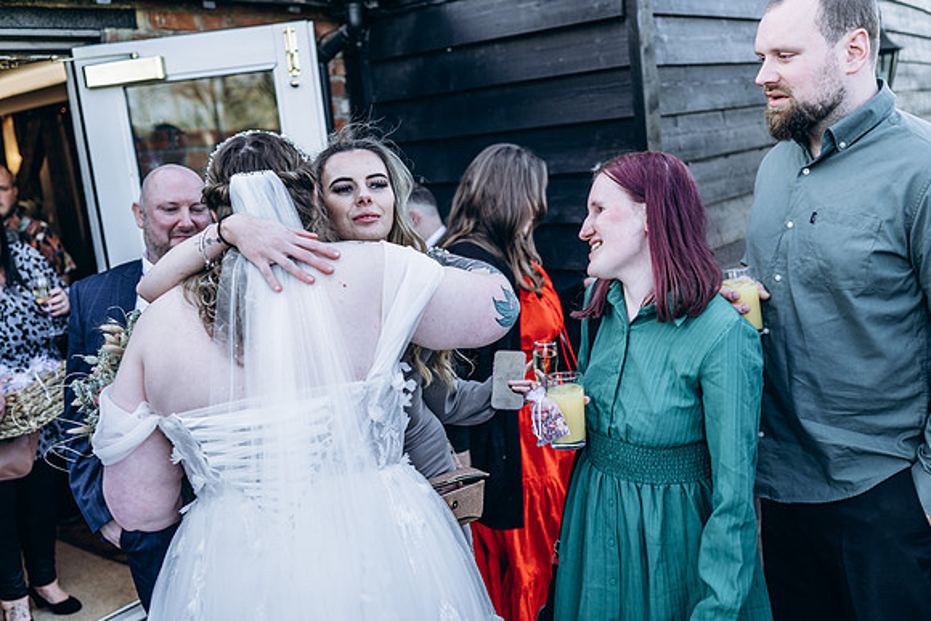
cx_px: 466
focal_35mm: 35
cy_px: 310
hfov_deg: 54.4
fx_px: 905
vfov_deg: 37.9
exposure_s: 1/250
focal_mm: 35
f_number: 2.8
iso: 100
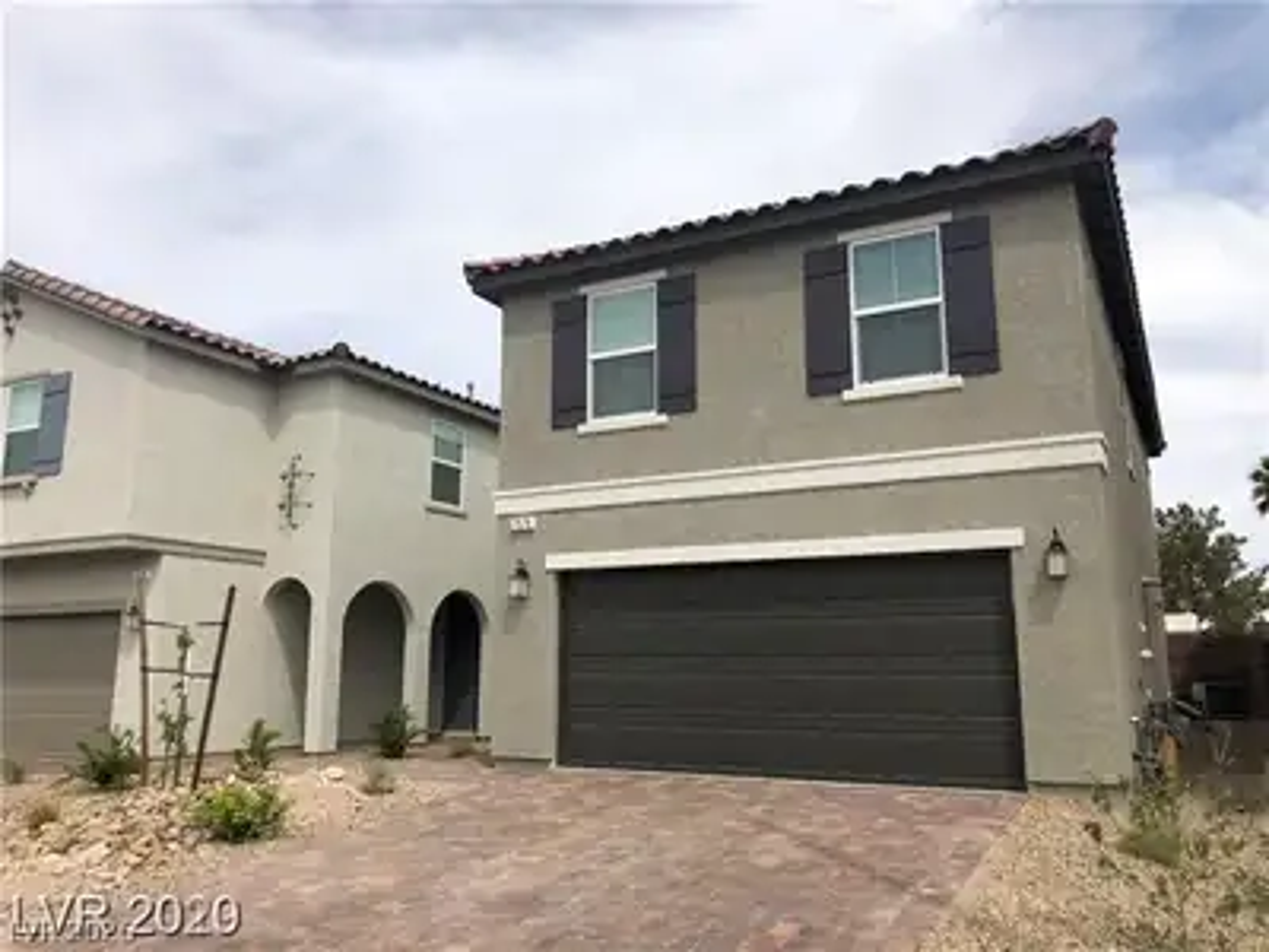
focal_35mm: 28
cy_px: 476
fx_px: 1026
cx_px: 634
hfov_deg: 63.4
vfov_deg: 49.7
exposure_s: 1/3003
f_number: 1.8
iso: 25
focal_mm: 3.99
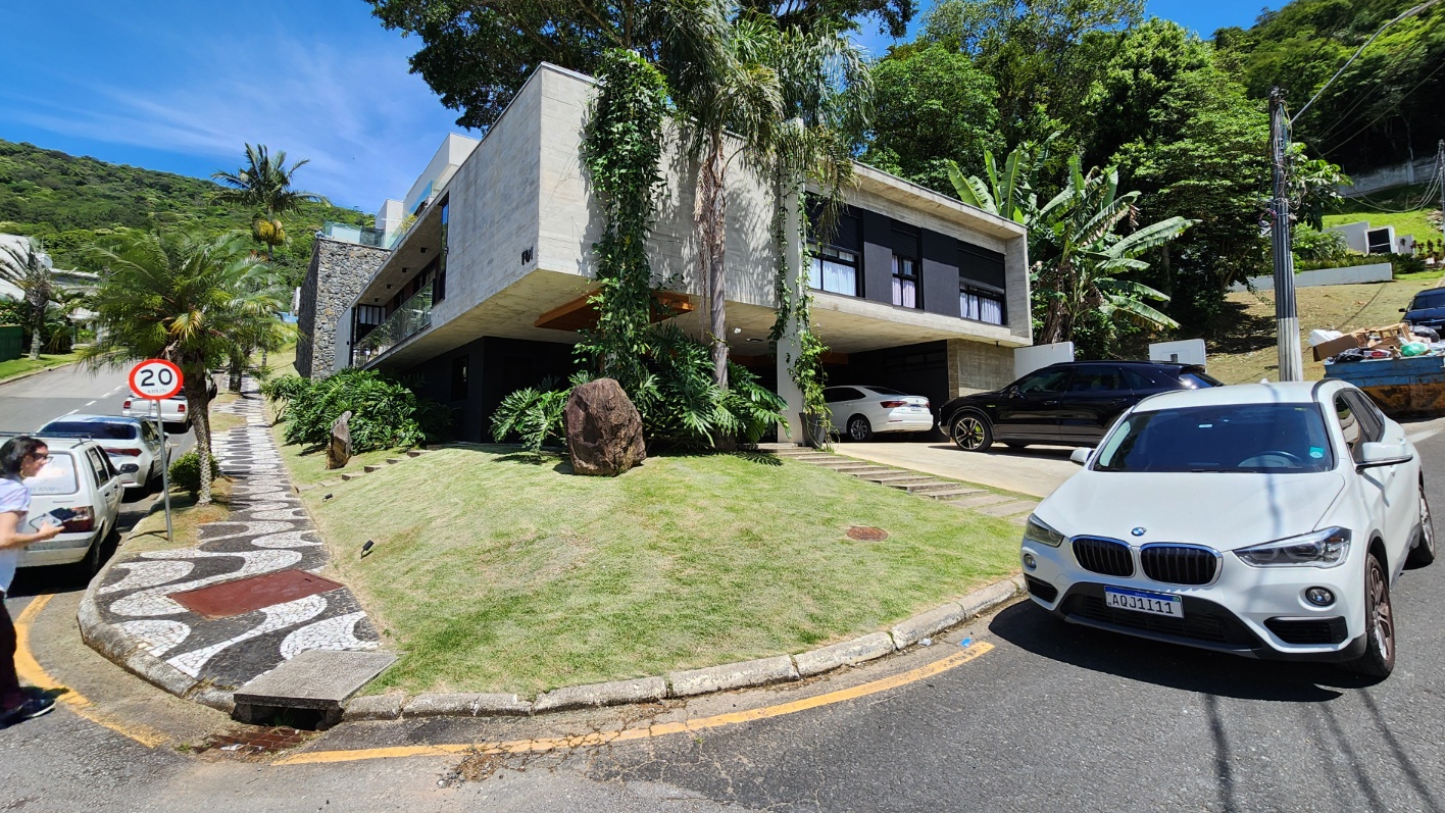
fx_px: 575
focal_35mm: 15
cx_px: 701
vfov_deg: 70.4
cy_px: 375
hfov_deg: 103.0
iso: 50
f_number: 2.2
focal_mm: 2.2
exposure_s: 1/1686
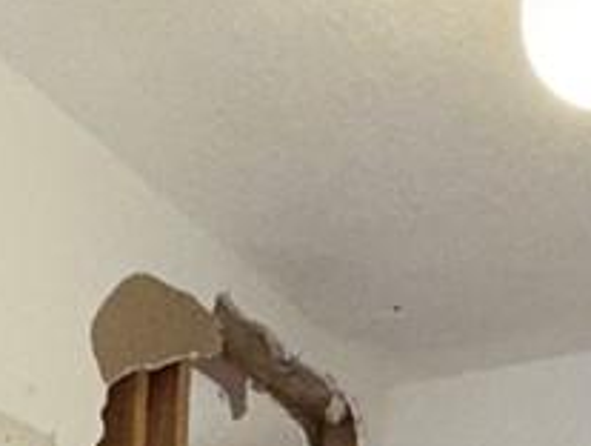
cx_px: -108
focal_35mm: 108
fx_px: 1847
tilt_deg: -13.7
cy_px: 1381
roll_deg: -0.8
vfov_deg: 9.9
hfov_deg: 17.4
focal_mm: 2.22
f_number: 2.2
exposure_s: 1/120
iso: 80
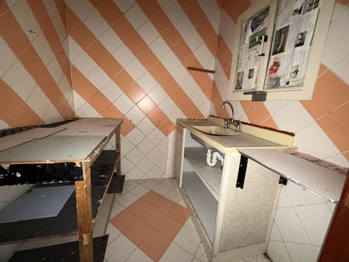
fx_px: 141
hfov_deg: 102.0
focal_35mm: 14
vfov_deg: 85.7
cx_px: 174
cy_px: 131
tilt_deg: -11.5
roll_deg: -3.2
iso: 250
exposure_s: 1/22
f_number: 2.2
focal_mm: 2.22
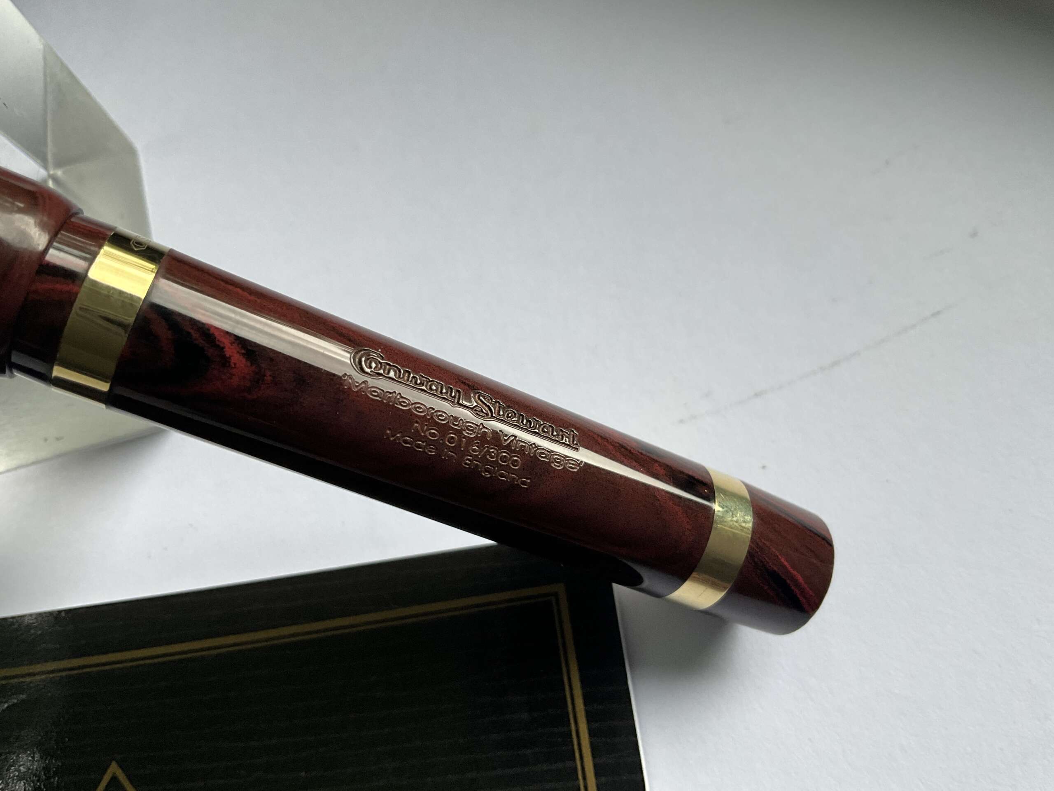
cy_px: 396
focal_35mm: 29
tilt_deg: -72.4
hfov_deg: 61.7
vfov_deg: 48.2
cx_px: 527
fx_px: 883
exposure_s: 1/117
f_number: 1.8
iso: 64
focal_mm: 3
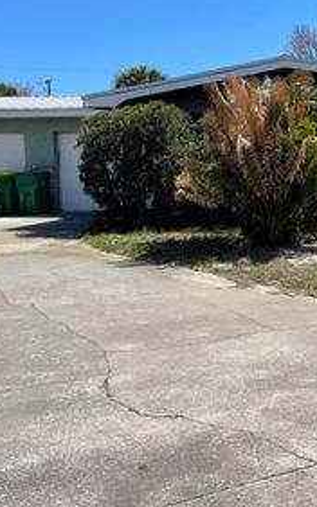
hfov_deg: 26.3
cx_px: 295
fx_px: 650
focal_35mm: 47
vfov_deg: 42.6
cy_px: 240
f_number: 1.6
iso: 32
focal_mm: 5.1
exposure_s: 1/3663
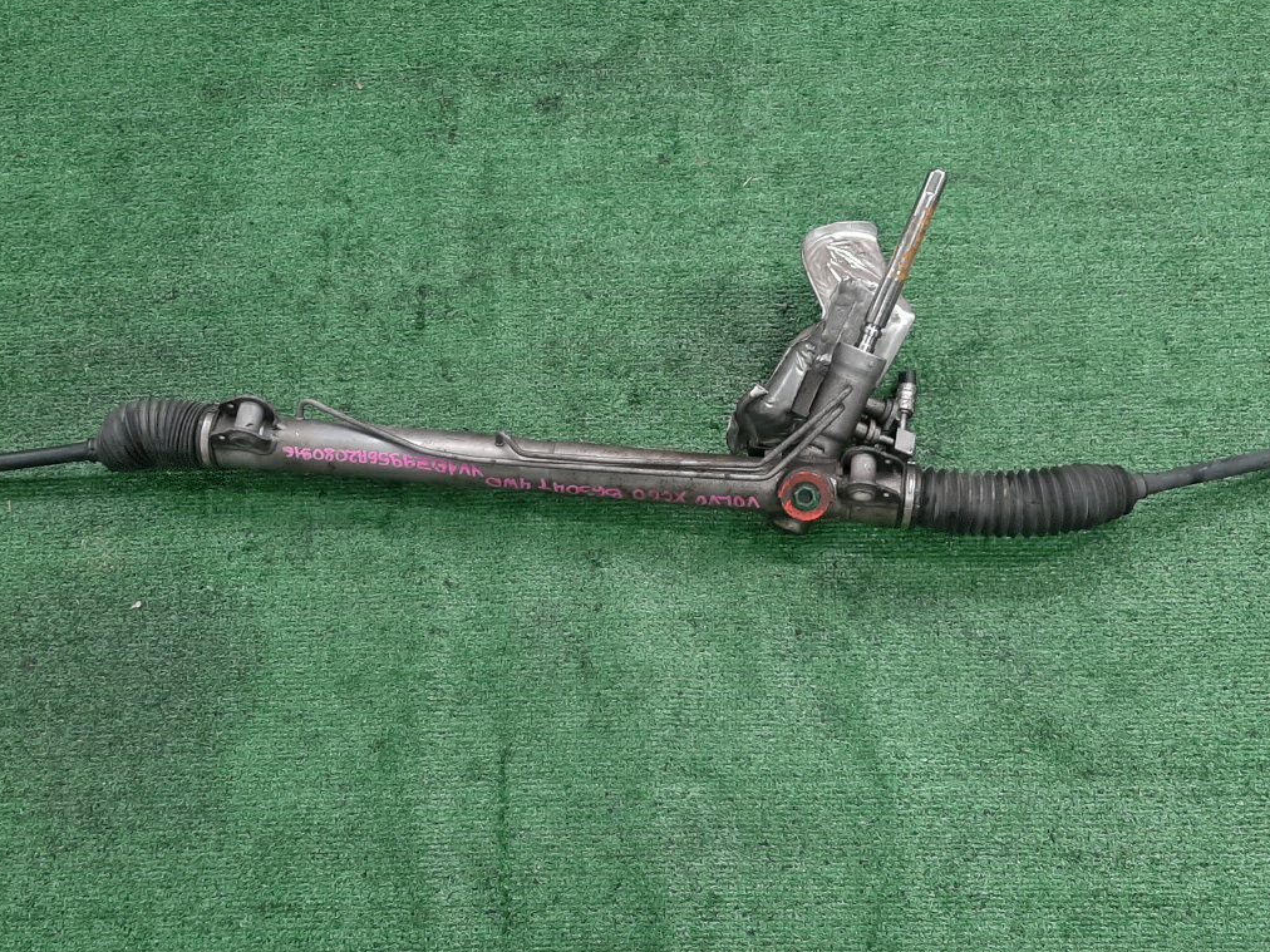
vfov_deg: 38.7
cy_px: 499
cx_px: 655
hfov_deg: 50.1
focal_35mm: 37
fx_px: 1357
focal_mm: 3.93
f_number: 1.7
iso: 105
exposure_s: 1/50
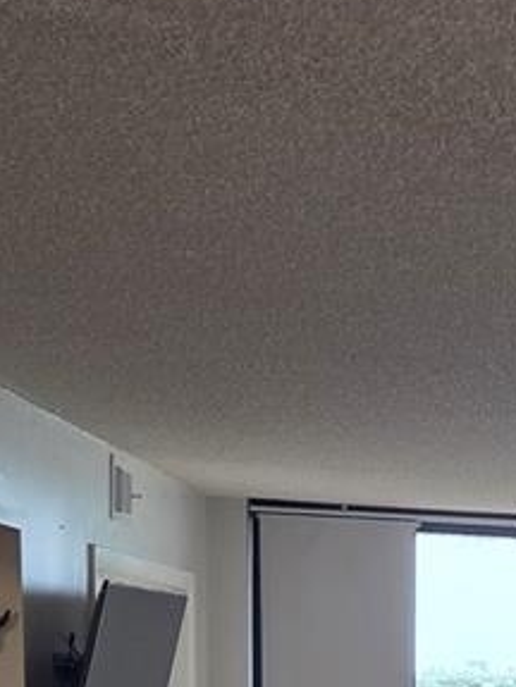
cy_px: 937
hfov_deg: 14.0
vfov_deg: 18.7
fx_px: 1908
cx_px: 879
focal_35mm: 96
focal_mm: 5.4
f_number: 1.8
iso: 64
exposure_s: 1/120
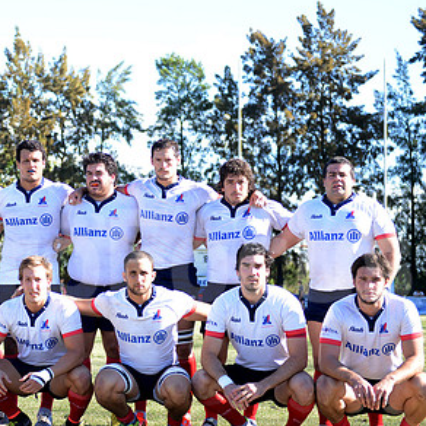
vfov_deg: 21.4
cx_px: 47
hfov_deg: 21.0
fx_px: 1128
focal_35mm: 81
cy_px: 253
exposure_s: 1/800
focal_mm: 48
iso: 250
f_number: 2.8
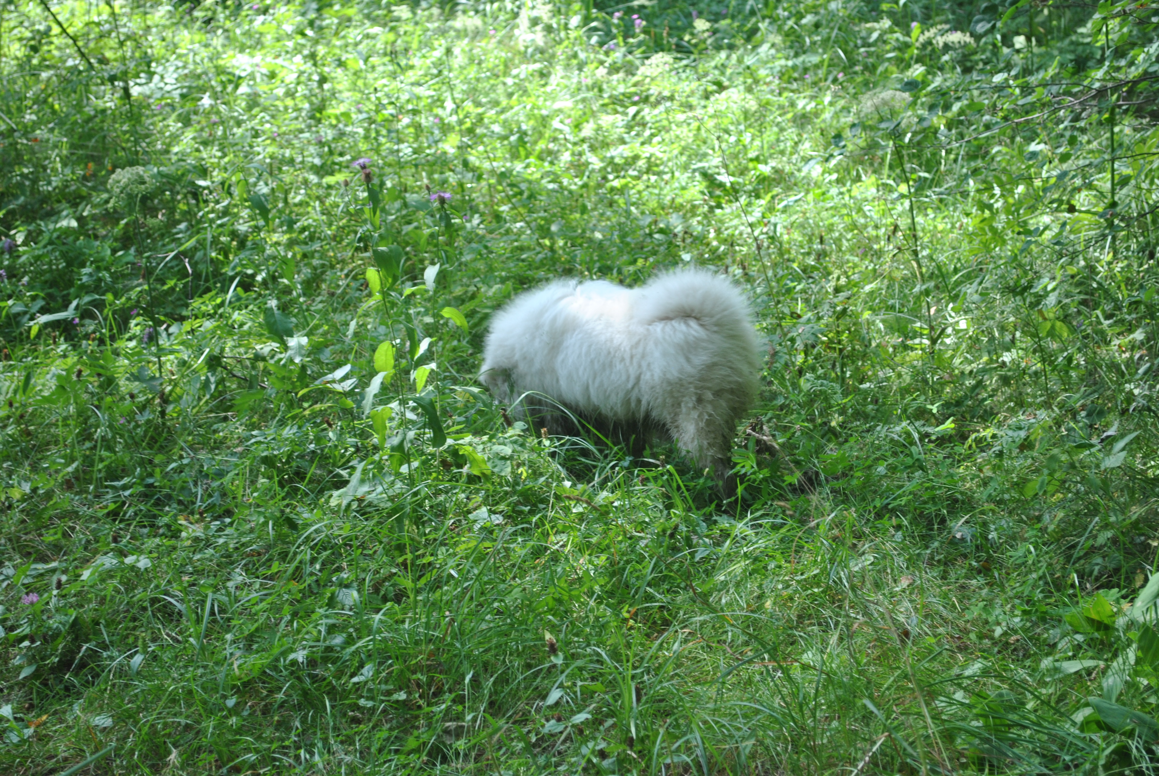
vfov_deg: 16.6
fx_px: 2659
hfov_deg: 24.6
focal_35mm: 82
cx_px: 580
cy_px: 388
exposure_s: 1/60
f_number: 5.6
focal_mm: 55
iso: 200
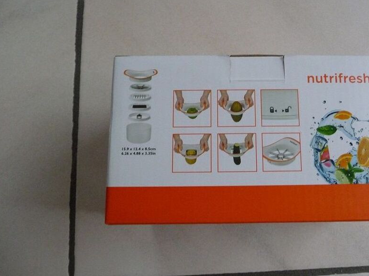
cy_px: 129
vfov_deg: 39.6
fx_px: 384
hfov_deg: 50.8
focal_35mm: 36
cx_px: 232
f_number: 3.3
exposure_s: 1/30
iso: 400
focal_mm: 4.7
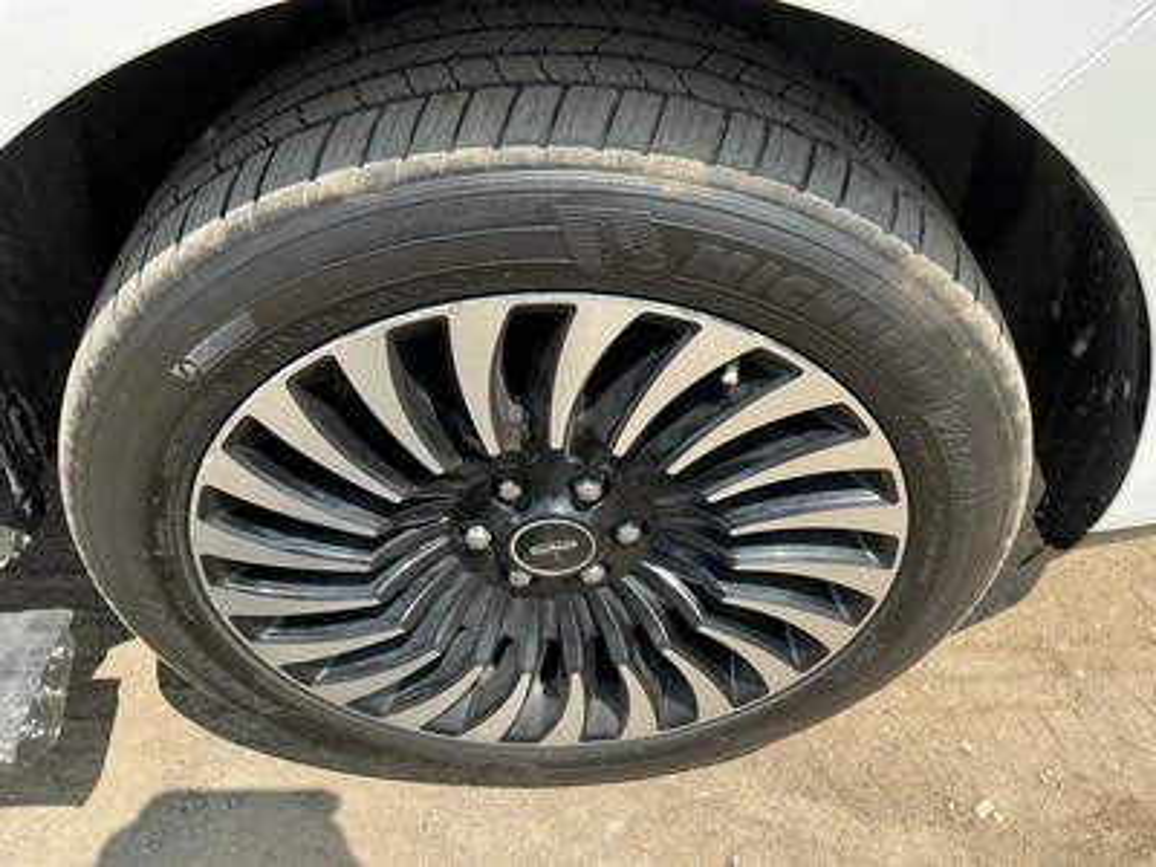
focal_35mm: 28
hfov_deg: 63.4
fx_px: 935
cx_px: 578
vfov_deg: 49.7
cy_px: 434
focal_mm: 3
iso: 25
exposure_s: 1/509
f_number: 1.8
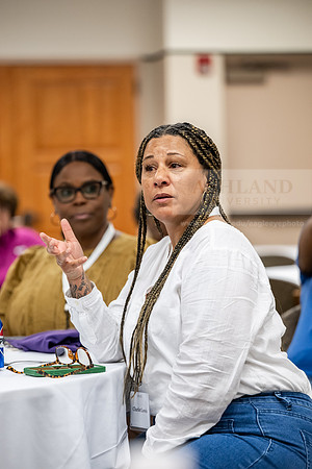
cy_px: 234
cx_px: 156
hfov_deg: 11.9
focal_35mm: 115
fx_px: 1495
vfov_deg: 17.8
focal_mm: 115
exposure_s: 1/200
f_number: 2.8
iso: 2000
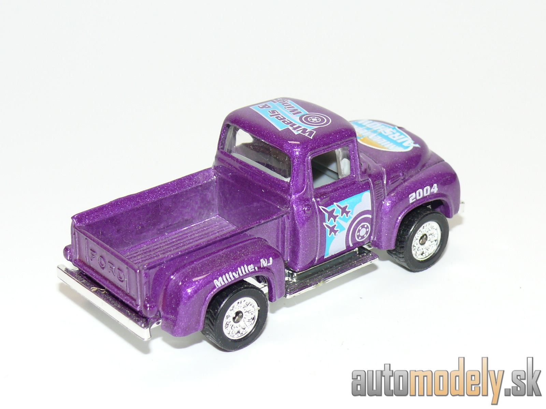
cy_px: 204
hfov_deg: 21.1
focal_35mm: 93
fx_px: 1467
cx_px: 273
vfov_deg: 15.9
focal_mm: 12.8
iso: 100
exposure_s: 1/30
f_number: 4
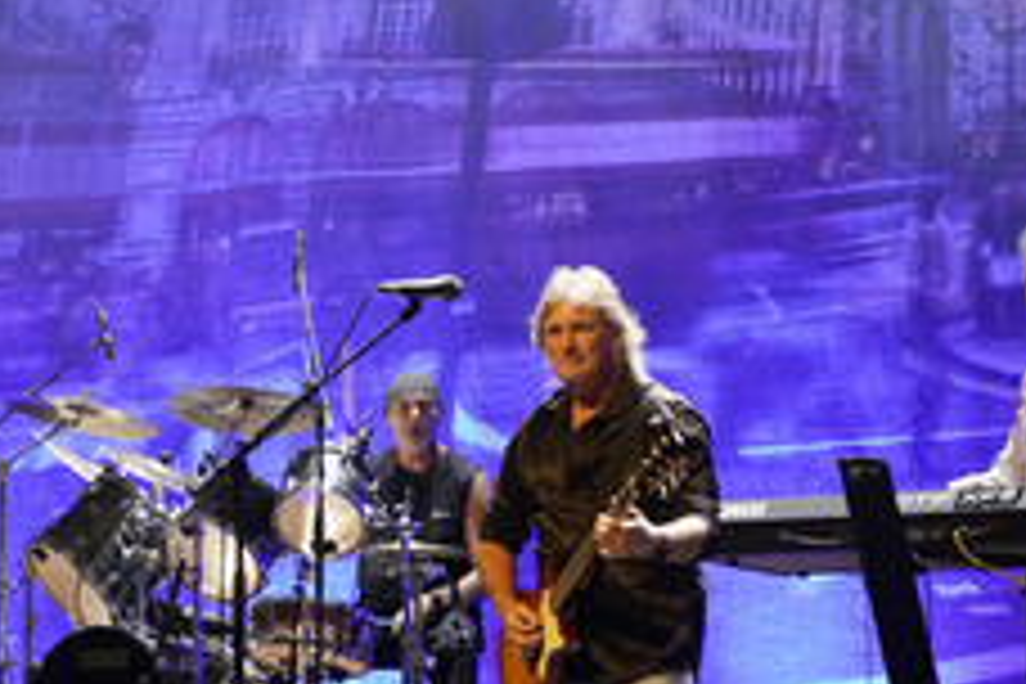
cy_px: 472
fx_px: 4560
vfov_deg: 8.6
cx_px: 169
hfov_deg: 12.8
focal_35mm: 160
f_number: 5.6
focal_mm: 81
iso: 1600
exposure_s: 1/60
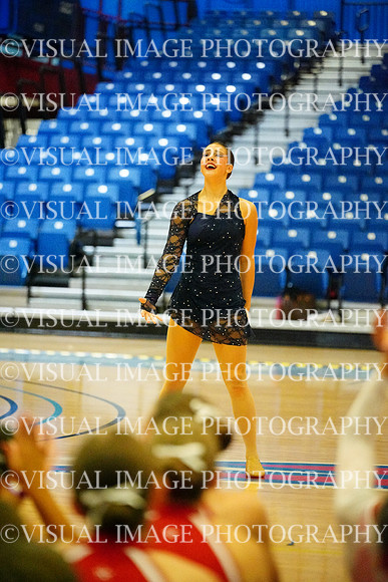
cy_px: 291
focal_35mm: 150
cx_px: 194
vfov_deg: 13.7
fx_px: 2423
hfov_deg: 9.2
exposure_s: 1/1600
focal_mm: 150
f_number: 2.8
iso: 25600
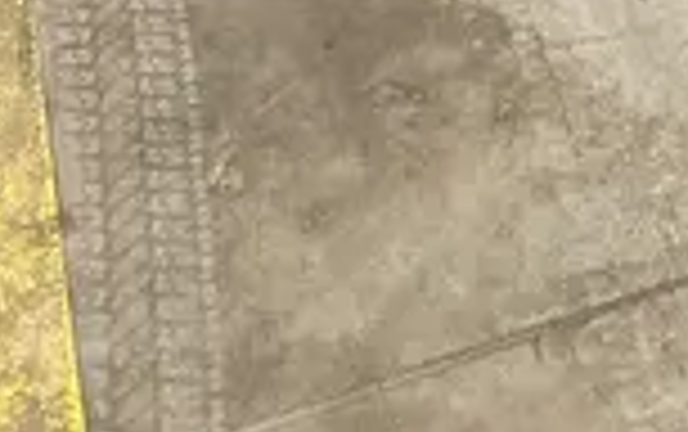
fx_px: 2478
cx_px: 940
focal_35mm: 132
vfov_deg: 8.1
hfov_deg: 15.0
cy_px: -974
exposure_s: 1/60
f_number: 1.8
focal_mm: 4.25
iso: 500
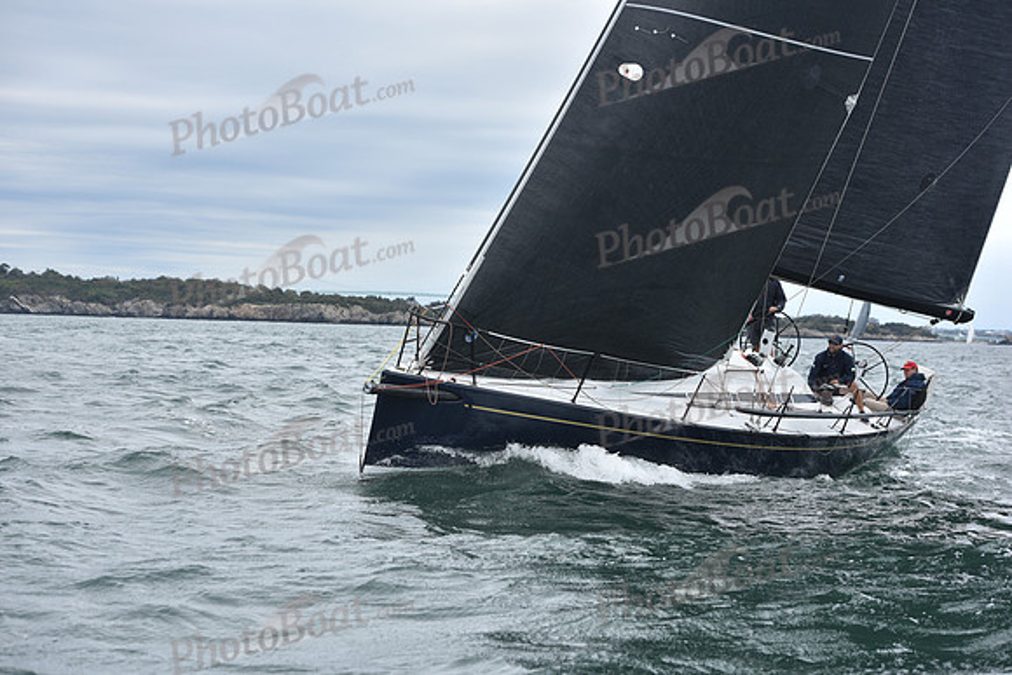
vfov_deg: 15.9
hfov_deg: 23.6
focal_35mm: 86
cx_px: 506
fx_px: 2418
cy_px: 338
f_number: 5.6
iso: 320
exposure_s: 1/1000
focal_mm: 86
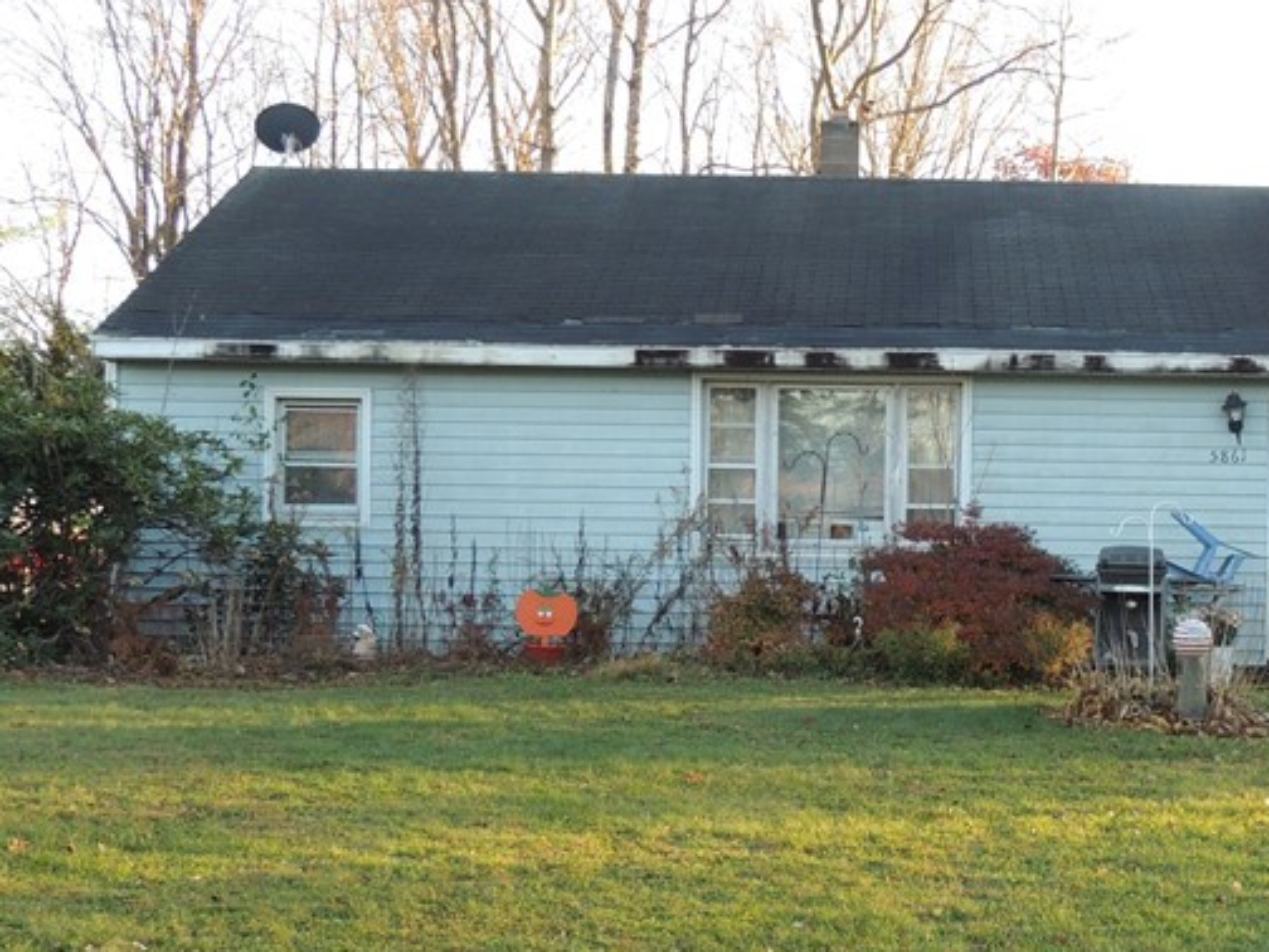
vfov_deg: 21.9
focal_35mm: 67
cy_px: 567
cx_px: 984
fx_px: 2456
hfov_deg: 28.4
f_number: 3.2
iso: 100
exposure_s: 1/60
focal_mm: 5.8
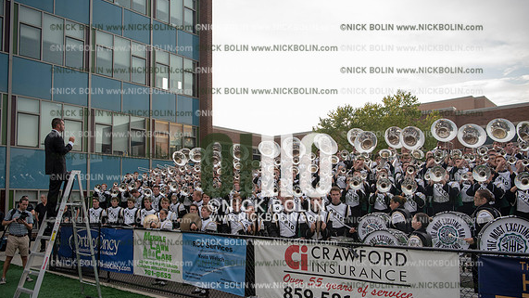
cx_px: 266
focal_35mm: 33
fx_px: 463
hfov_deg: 59.5
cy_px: 178
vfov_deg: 35.5
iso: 1250
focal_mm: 31
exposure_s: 1/1600
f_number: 3.5
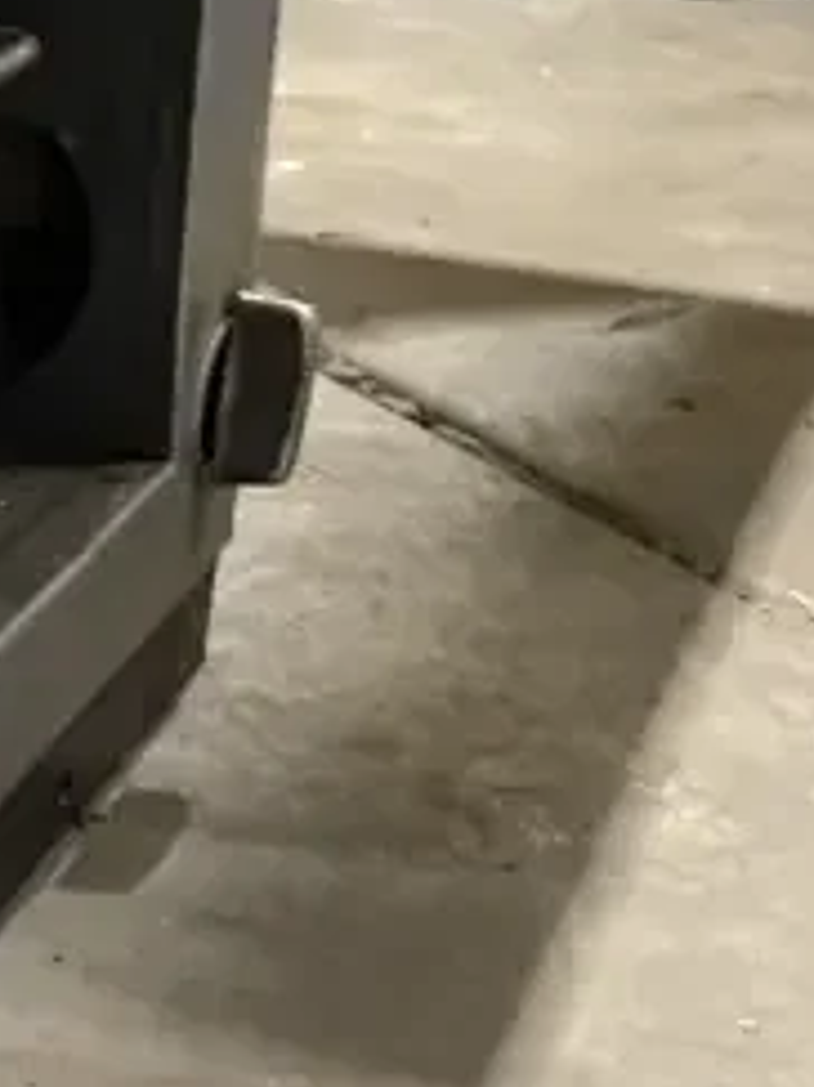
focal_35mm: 87
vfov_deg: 21.7
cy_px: 1103
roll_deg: +5.3
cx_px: -514
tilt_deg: -32.0
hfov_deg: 15.3
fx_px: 2730
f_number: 1.6
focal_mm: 4.2
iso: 640
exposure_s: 1/30
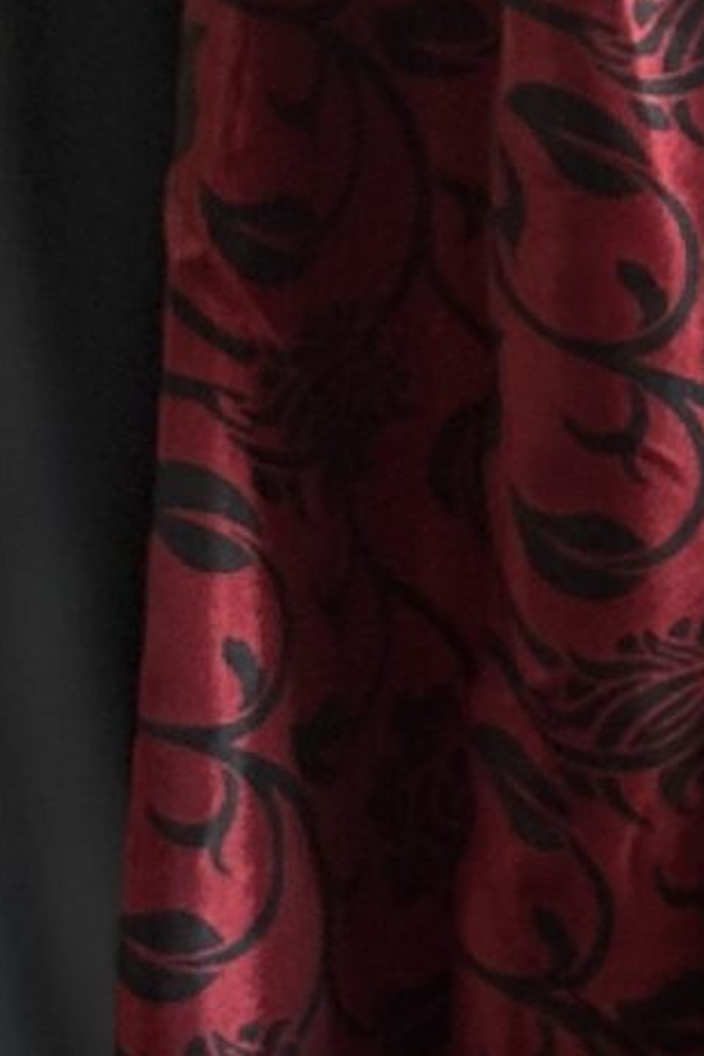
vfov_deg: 6.8
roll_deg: -0.5
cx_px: 1941
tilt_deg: -7.1
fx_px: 8799
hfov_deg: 4.4
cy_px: 21
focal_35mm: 300
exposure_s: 1/40
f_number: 1.6
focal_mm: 5.96
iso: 160
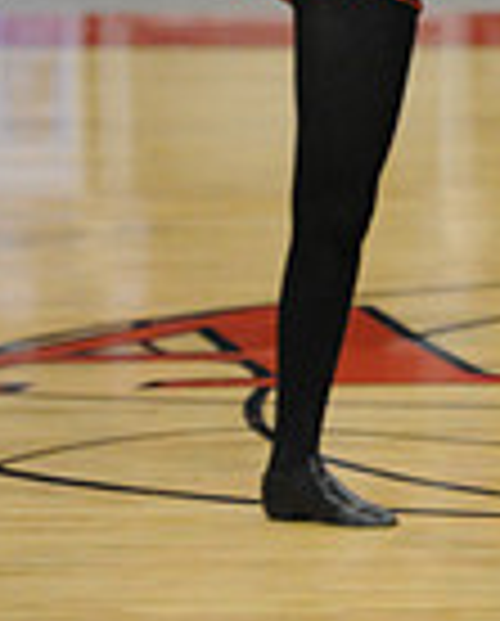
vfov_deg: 4.7
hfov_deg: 3.7
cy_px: -22
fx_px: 7614
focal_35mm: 413
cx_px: 1284
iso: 5000
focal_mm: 105
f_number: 3.2
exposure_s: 1/640
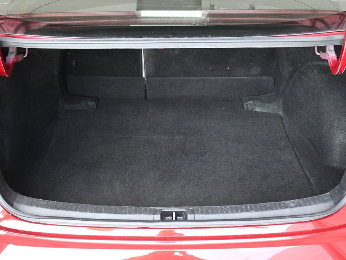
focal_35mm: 53
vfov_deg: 27.5
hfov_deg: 36.2
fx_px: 530
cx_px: 170
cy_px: 128
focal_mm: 32
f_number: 6.3
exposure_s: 1/160
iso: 2500
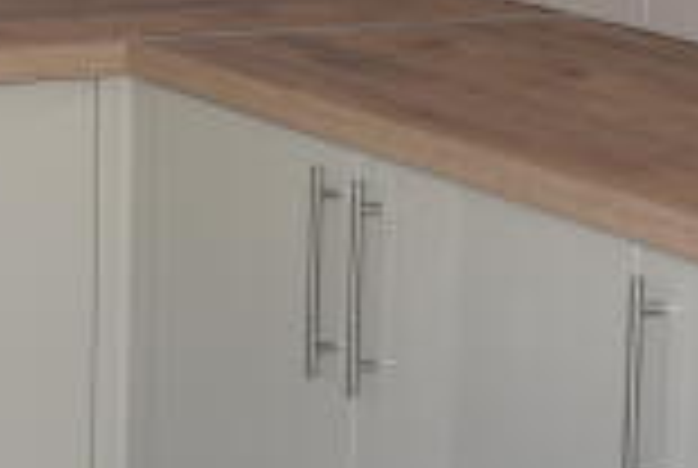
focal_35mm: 178
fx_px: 3458
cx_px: -72
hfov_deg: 11.4
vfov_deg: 7.7
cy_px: 119
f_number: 3.5
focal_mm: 18
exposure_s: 1/60
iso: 100
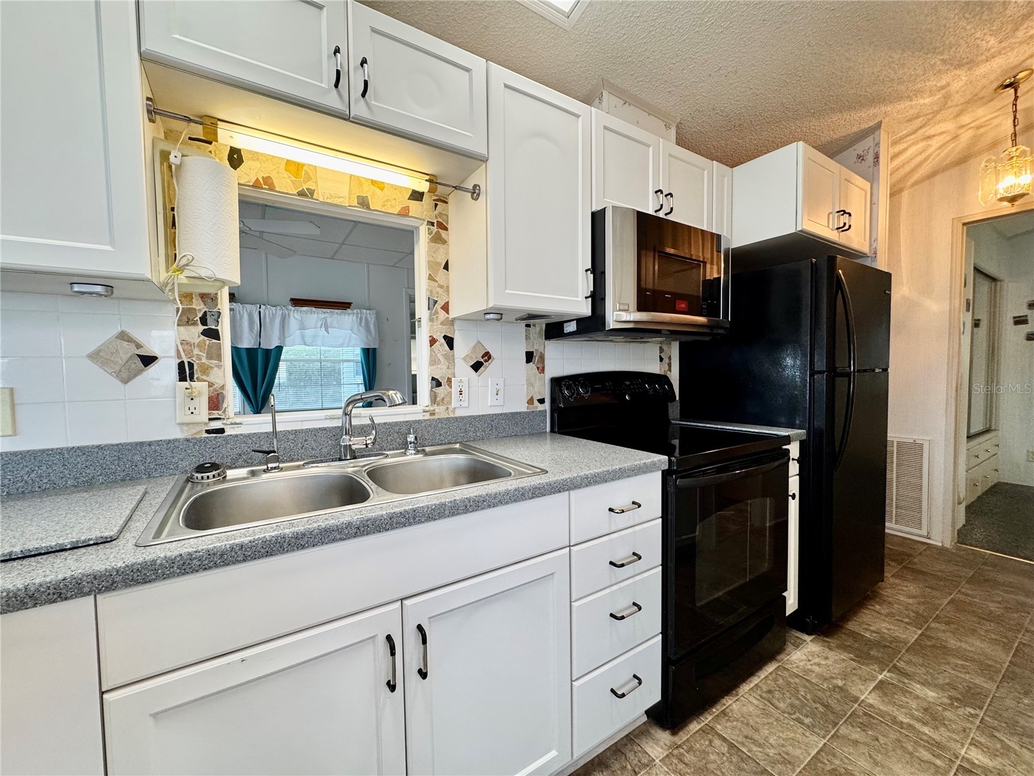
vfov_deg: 85.7
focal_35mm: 14
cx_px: 517
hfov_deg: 102.1
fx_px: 418
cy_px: 388
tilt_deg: -1.1
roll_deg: +0.7
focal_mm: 2.22
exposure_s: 1/120
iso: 200
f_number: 2.2
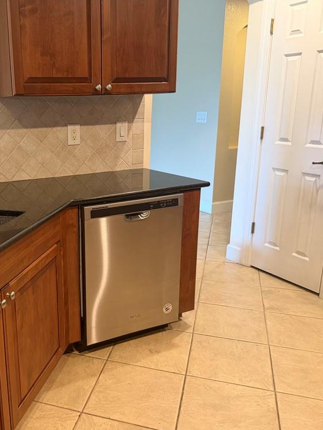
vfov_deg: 55.3
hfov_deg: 41.6
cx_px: 77
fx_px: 410
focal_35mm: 33
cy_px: 220
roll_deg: +1.7
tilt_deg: -15.4
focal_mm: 6.76
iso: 320
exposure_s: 1/60
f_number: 1.78
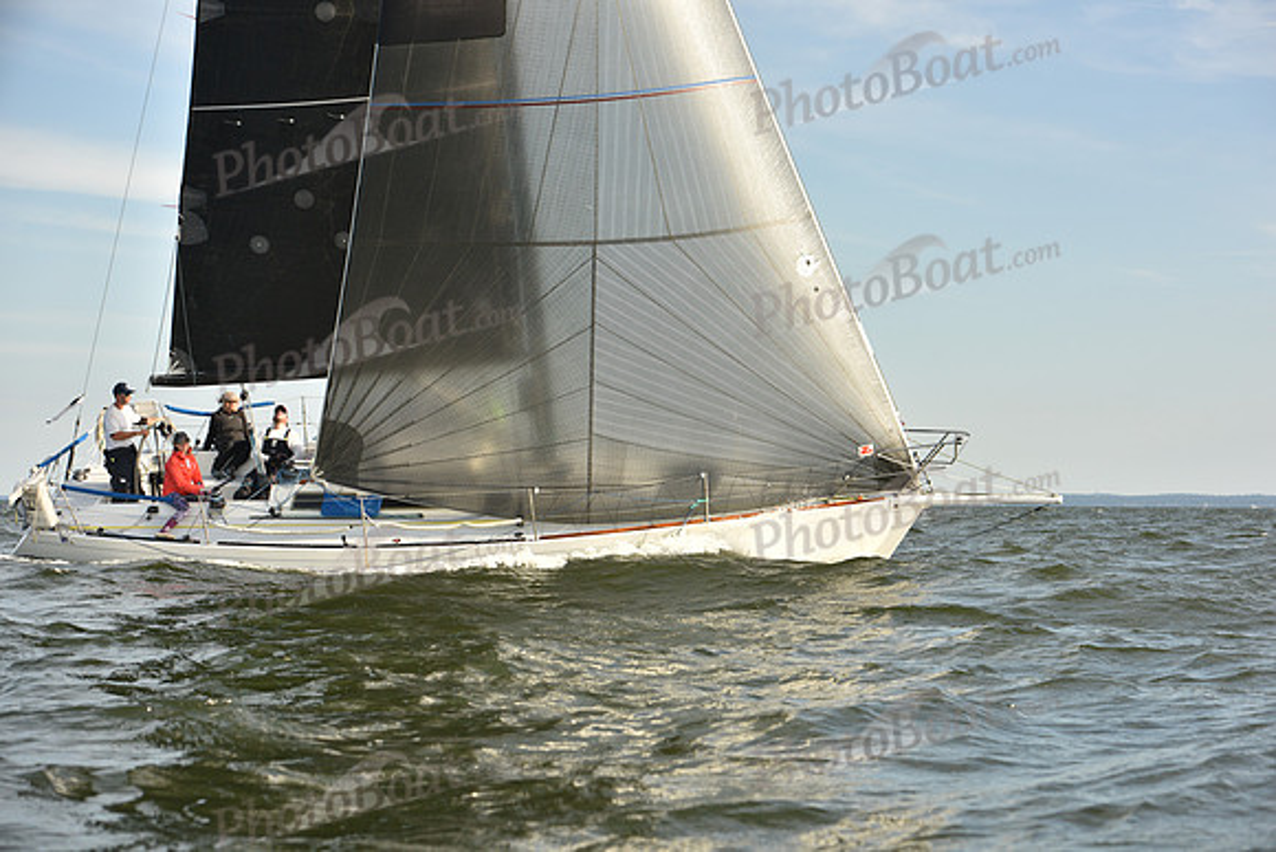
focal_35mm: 70
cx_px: 638
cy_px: 426
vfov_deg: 19.5
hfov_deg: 28.8
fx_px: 2482
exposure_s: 1/800
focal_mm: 70
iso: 250
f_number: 5.6
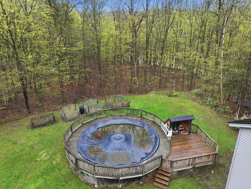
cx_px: 131
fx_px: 189
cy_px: 99
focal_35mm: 26
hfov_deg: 67.3
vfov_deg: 53.0
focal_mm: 12.3
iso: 100
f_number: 2.8
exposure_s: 1/320
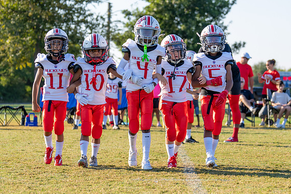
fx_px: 938
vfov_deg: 11.8
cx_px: 149
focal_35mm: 116
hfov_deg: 17.6
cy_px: 103
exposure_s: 1/800
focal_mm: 70
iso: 100
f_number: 2.8
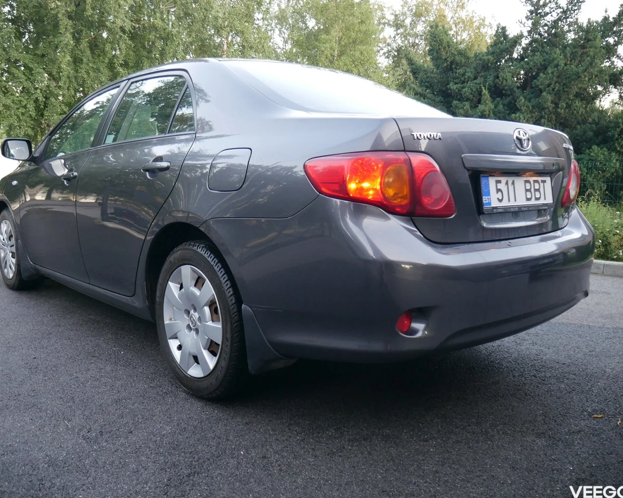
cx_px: 294
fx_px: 553
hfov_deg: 58.7
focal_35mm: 30
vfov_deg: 48.5
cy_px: 248
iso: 800
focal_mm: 14
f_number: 3.5
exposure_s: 1/60
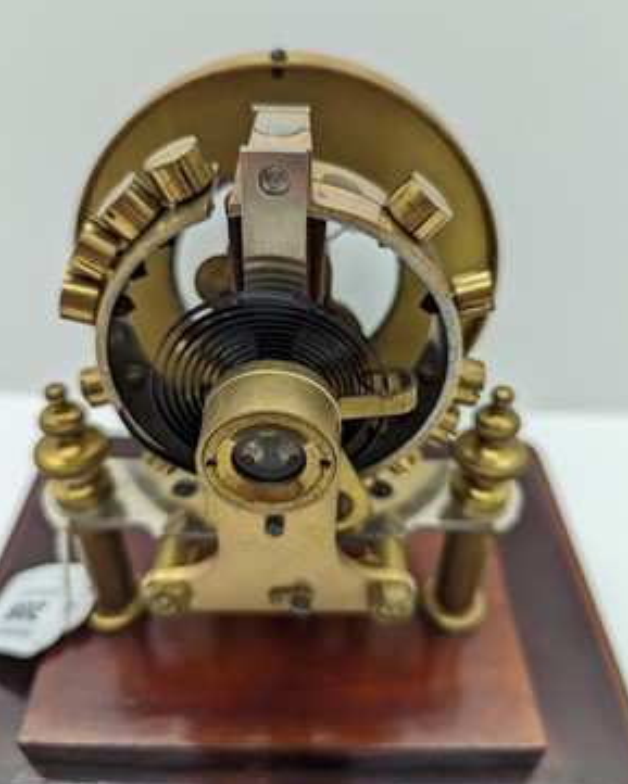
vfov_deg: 66.0
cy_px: 378
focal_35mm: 26
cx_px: 321
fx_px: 604
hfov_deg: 54.9
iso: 210
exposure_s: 1/282
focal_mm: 6.81
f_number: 1.85
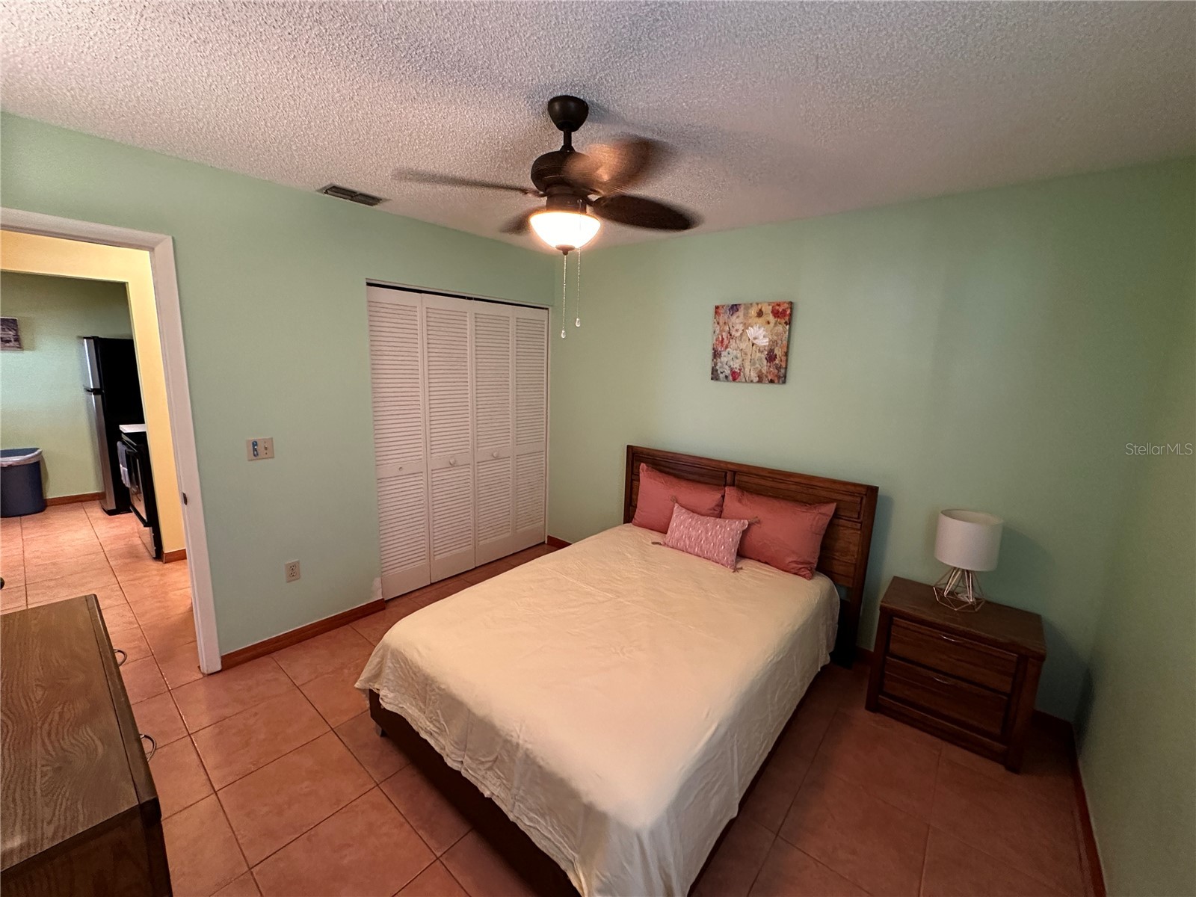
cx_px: 598
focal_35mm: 14
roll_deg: -2.0
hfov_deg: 102.1
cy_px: 448
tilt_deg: -9.7
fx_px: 484
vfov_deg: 85.7
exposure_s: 1/60
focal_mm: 2.22
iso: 500
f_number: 2.2
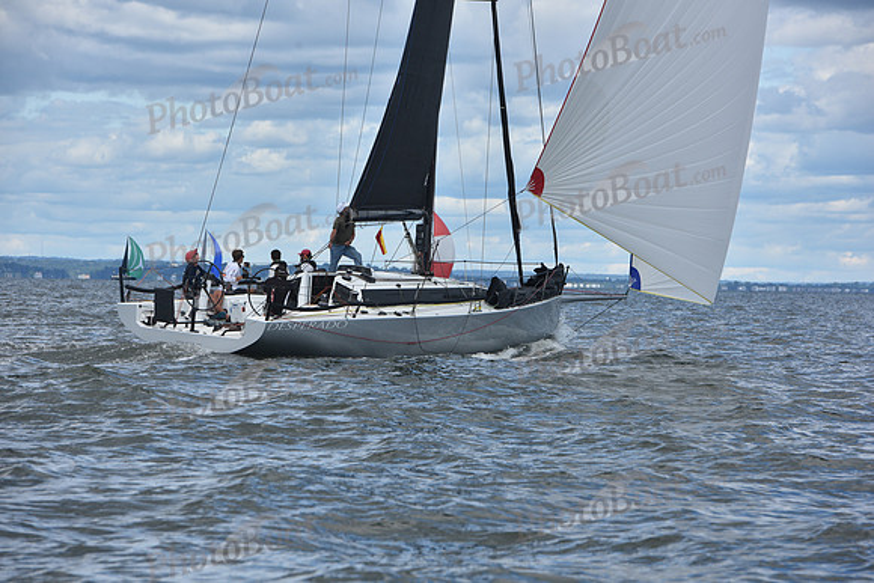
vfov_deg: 7.4
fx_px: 4492
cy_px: 292
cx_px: 437
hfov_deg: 11.1
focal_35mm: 185
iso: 250
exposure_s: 1/800
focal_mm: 185
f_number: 10
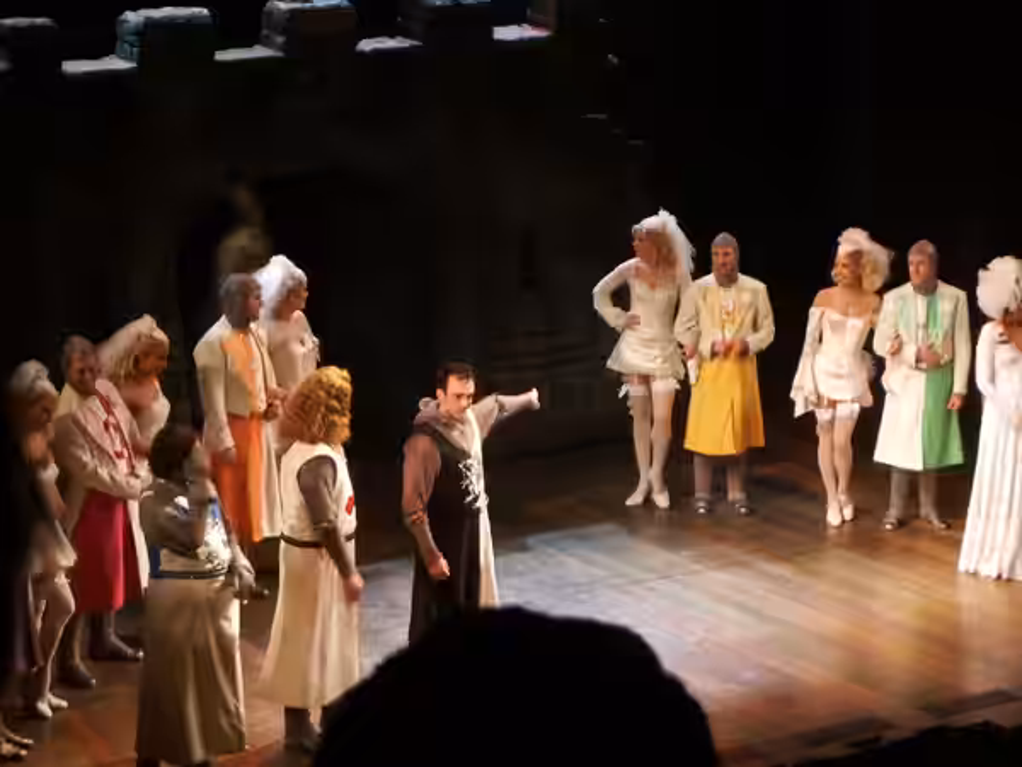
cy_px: 384
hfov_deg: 18.4
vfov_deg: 13.8
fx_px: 3159
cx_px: 511
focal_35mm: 107
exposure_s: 1/25
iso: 100
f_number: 4.8
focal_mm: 17.4
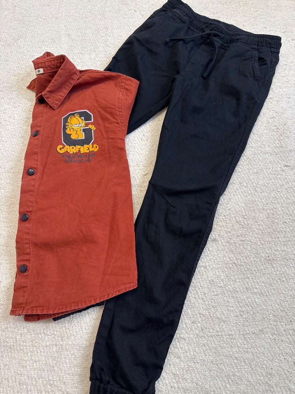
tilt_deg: -69.0
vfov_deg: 71.6
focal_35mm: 24
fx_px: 273
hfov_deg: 56.8
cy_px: 197
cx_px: 148
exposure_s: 1/79
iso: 200
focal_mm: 6.76
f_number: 1.78
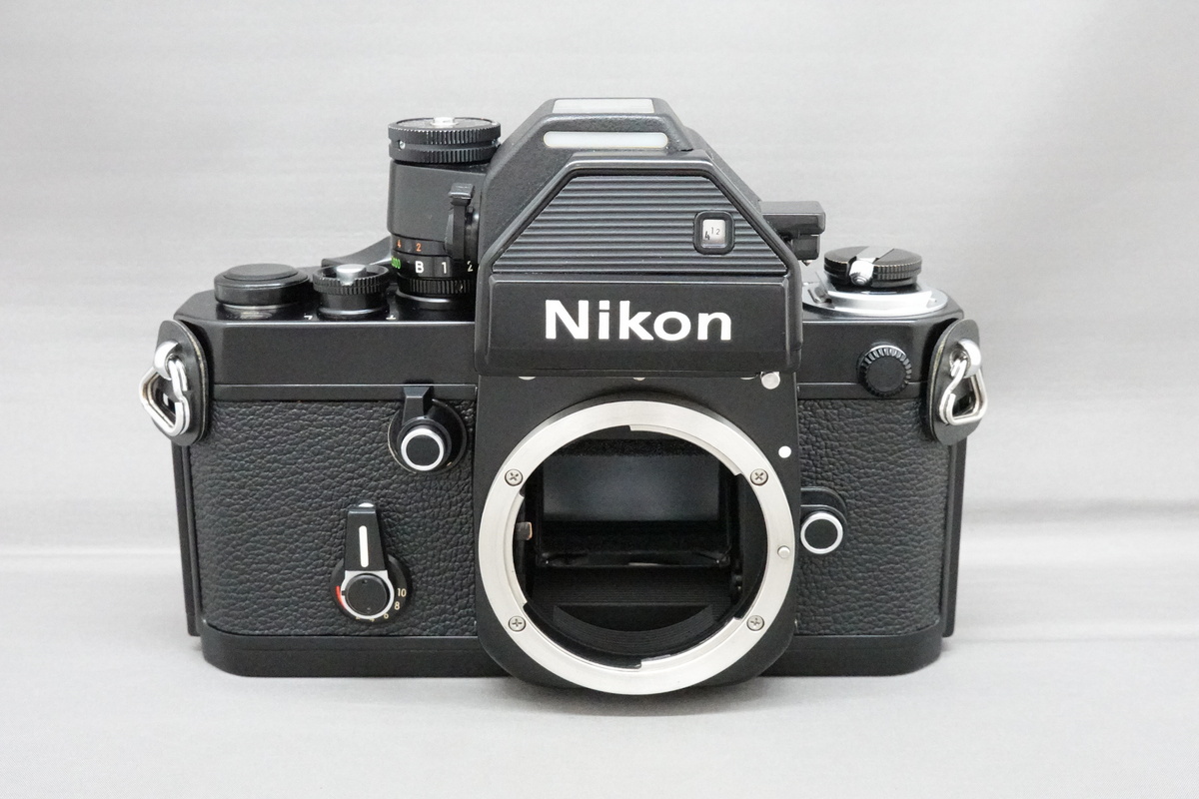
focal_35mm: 48
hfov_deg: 41.1
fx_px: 1599
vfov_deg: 28.1
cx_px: 600
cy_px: 400
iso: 6400
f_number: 8
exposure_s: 1/40
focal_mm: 18.24
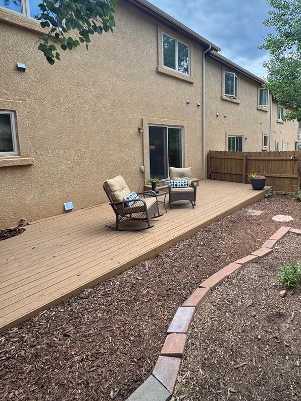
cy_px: 163
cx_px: 202
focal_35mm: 19
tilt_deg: -5.9
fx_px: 221
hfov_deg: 66.6
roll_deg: +0.4
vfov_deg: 83.8
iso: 40
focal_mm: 2.22
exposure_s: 1/160
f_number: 2.2
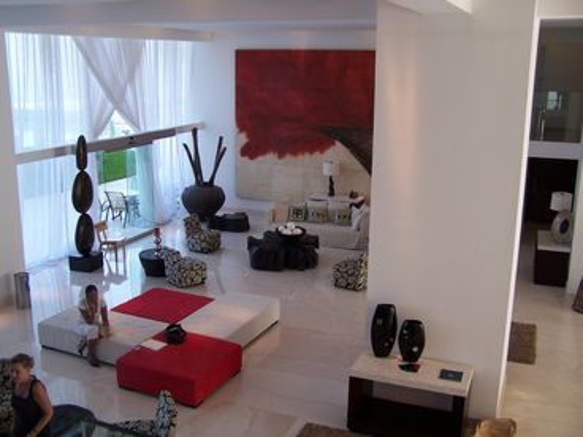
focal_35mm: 38
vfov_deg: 37.7
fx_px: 640
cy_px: 218
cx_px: 292
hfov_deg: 49.0
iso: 80
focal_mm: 6.3
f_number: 2.8
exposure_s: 1/125
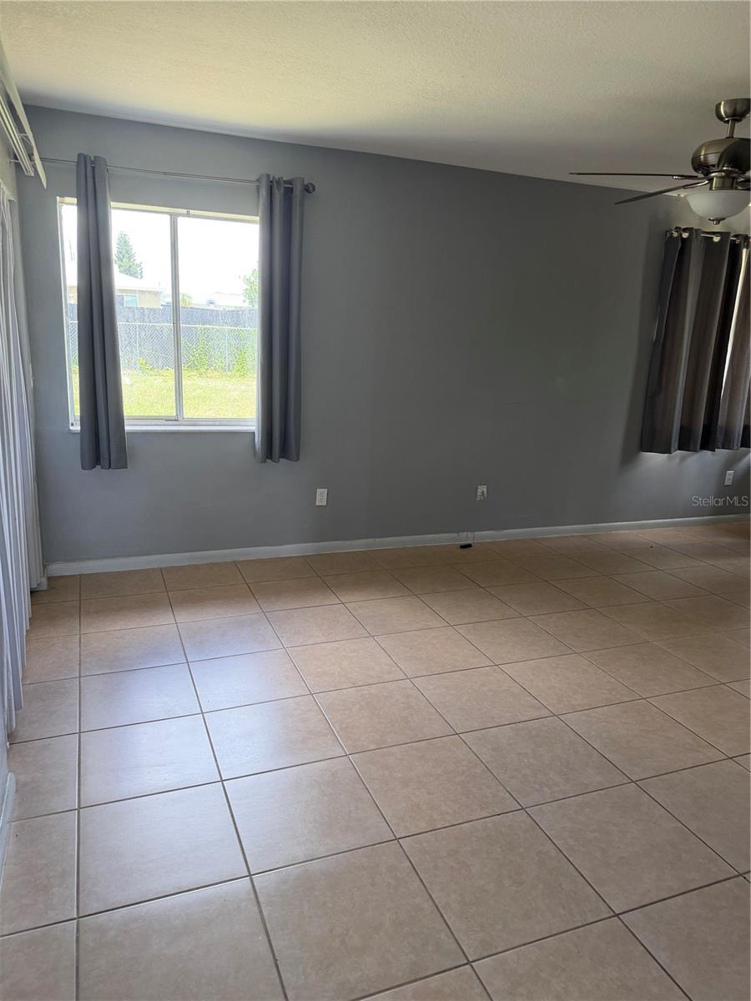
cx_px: 376
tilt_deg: -14.8
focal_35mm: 24
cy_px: 500
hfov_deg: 56.8
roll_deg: -3.4
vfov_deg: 71.6
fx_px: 694
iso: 100
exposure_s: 1/121
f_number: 1.78
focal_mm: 6.76
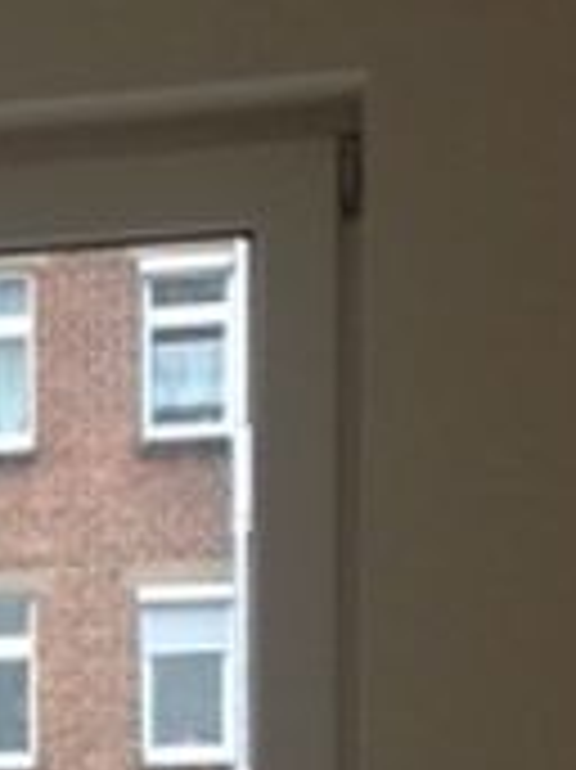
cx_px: -450
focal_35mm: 165
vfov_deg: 11.6
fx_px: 3665
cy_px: 1083
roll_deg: +1.1
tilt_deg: -3.9
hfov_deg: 8.6
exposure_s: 1/30
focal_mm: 4.12
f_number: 2.4
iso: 50
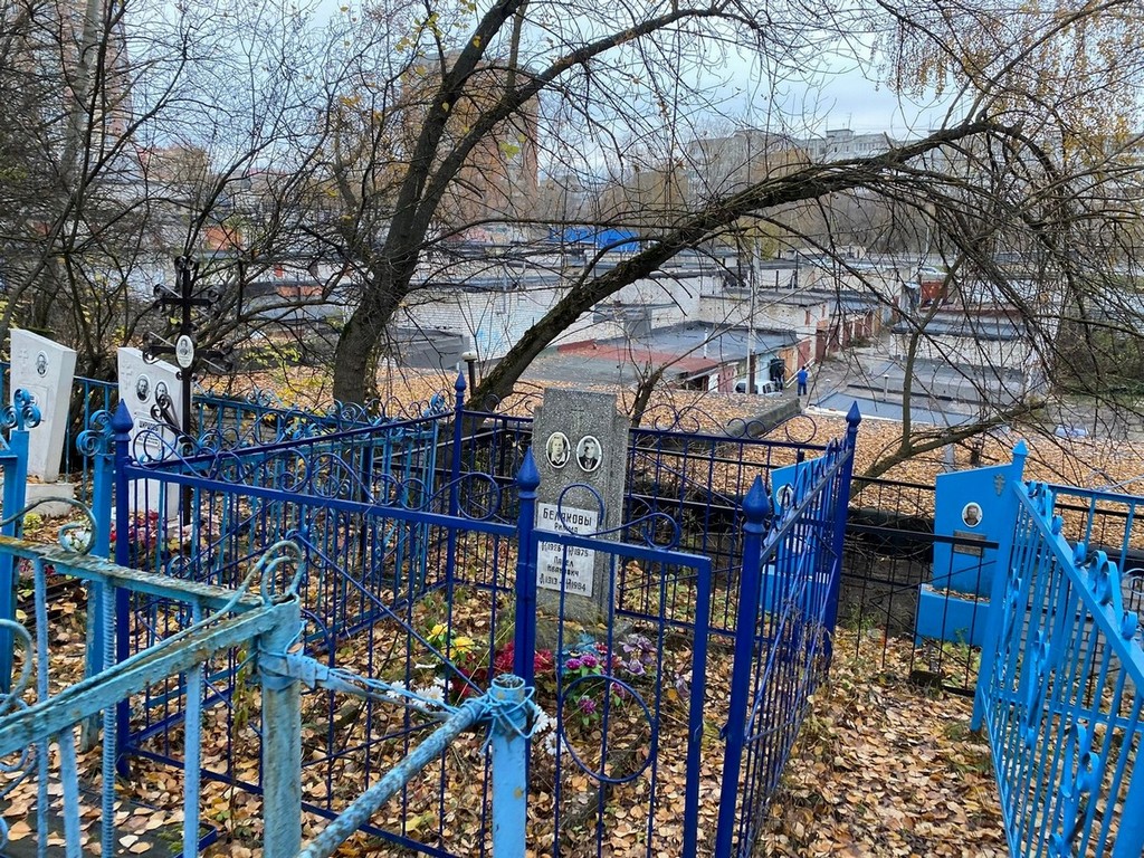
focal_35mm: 26
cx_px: 572
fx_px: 859
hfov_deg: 67.3
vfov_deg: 53.1
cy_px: 429
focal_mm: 4.25
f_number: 1.8
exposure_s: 1/121
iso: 80
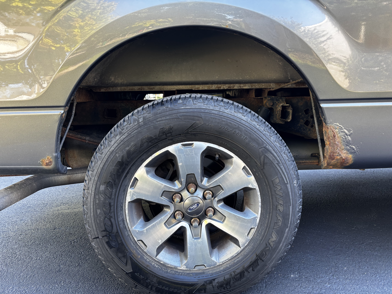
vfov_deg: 53.1
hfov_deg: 67.3
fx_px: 294
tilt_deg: -9.0
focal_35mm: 26
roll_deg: -1.1
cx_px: 196
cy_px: 147
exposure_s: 1/121
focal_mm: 5.96
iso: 100
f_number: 1.6
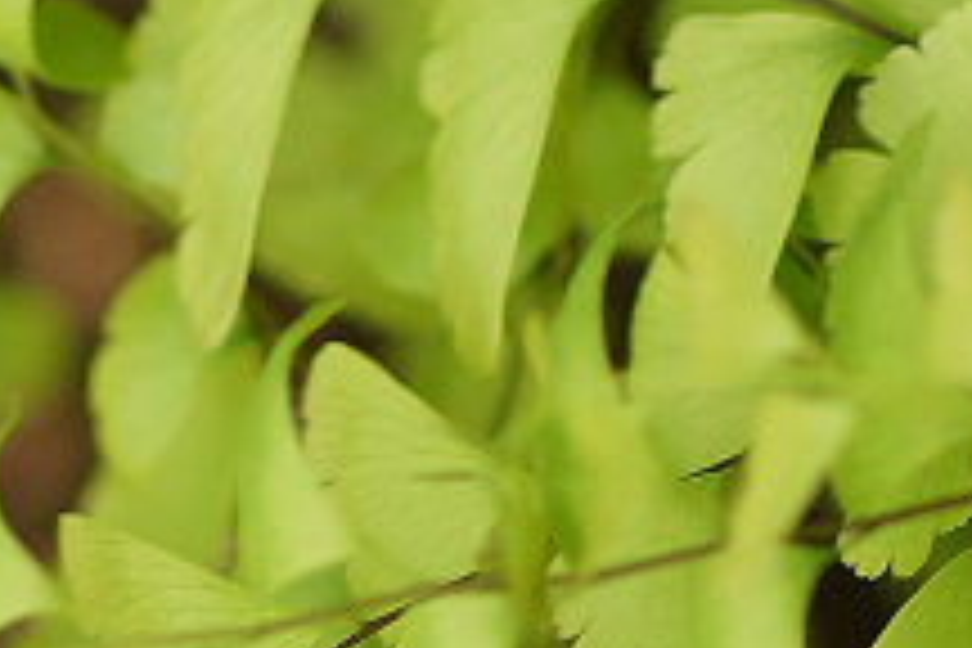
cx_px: 1534
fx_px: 22462
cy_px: -446
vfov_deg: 1.7
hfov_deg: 2.5
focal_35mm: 832
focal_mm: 100
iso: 125
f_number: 2.8
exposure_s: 1/160
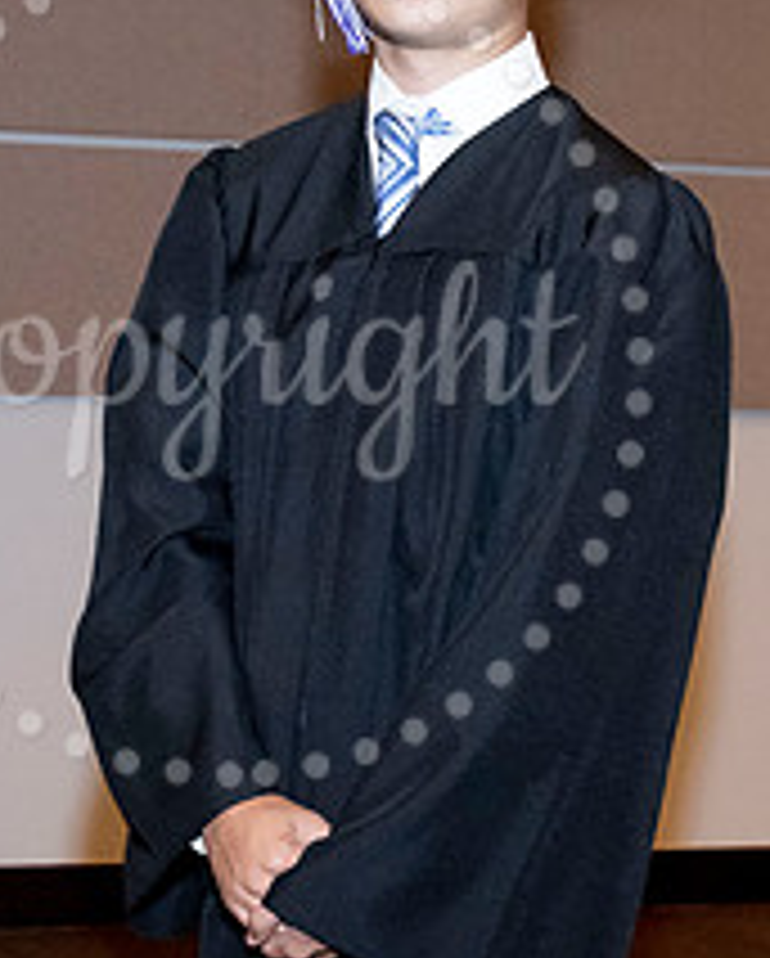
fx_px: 2956
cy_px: 360
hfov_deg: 14.8
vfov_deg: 18.4
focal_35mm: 104
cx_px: 230
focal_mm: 35
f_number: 7.1
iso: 6400
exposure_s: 1/200
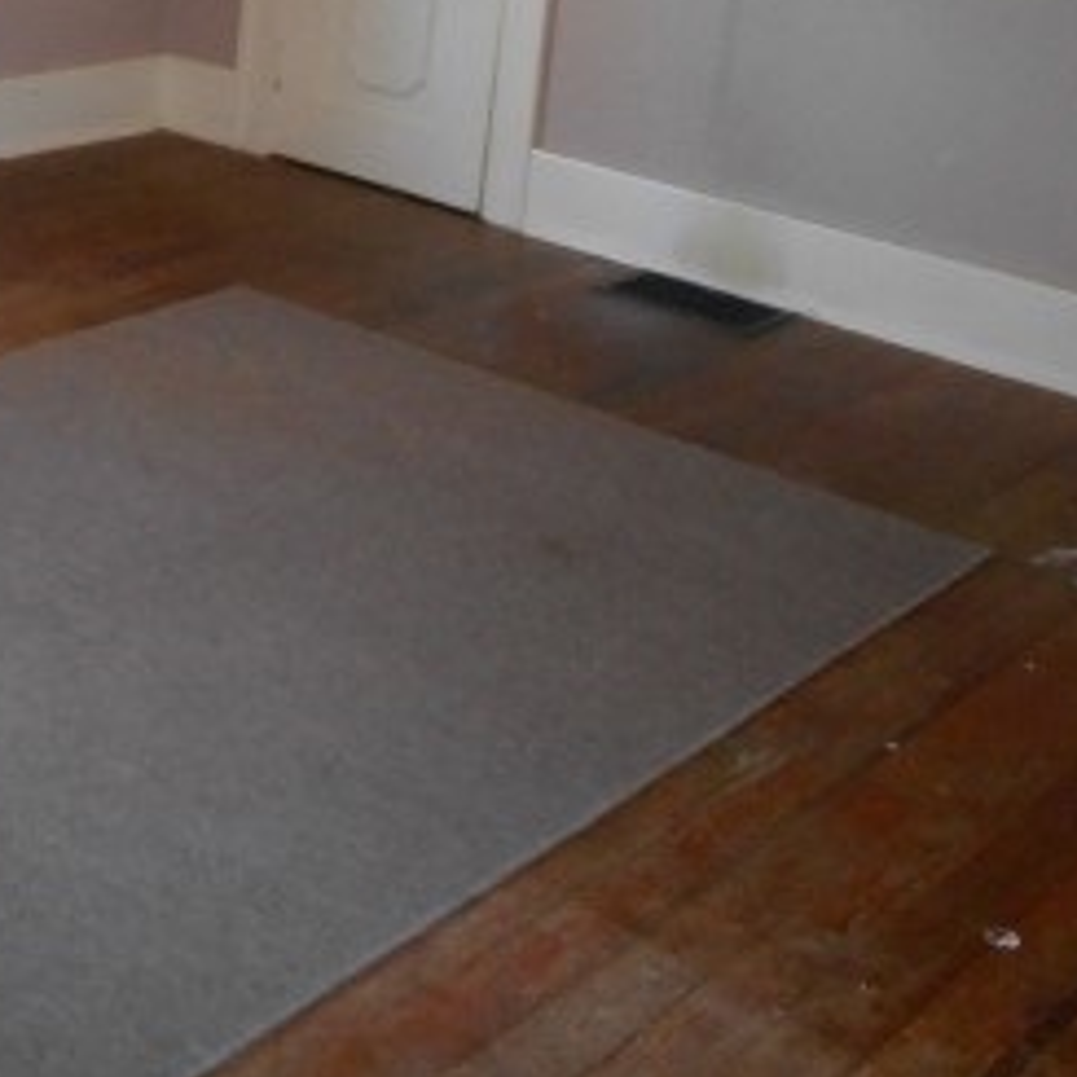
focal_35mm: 60
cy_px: 40
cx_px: 4
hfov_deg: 27.0
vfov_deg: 27.2
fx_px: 2112
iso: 360
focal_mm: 4.7
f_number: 3.4
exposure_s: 1/25
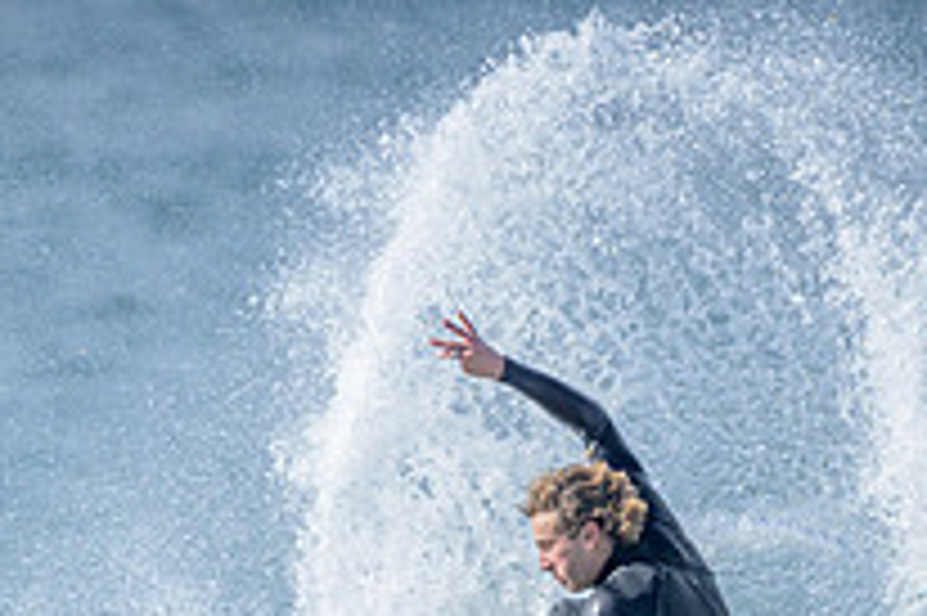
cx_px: 351
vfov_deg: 0.6
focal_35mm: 2256
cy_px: 821
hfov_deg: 0.9
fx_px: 58044
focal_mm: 800
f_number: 6.3
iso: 450
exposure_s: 1/2500
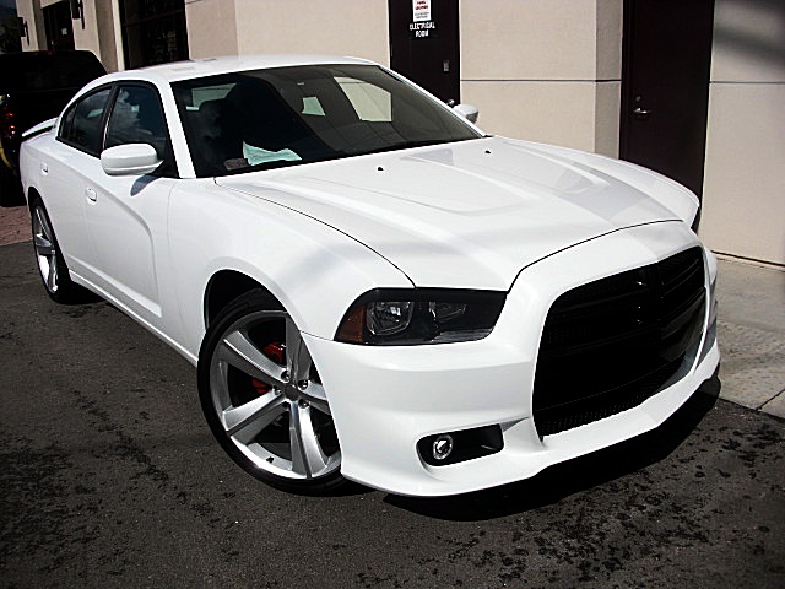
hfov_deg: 51.4
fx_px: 816
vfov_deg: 39.7
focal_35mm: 36
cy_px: 294
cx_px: 392
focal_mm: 6.3
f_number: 7.9
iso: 50
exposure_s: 1/400
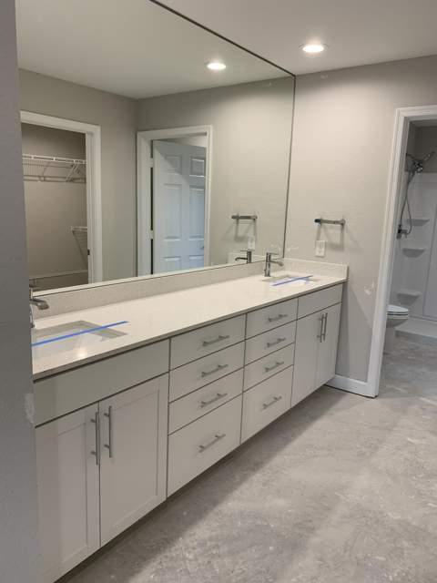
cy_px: 292
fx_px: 438
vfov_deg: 67.3
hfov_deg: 53.1
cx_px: 218
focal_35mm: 26
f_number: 1.8
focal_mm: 4.25
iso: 50
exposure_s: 1/60
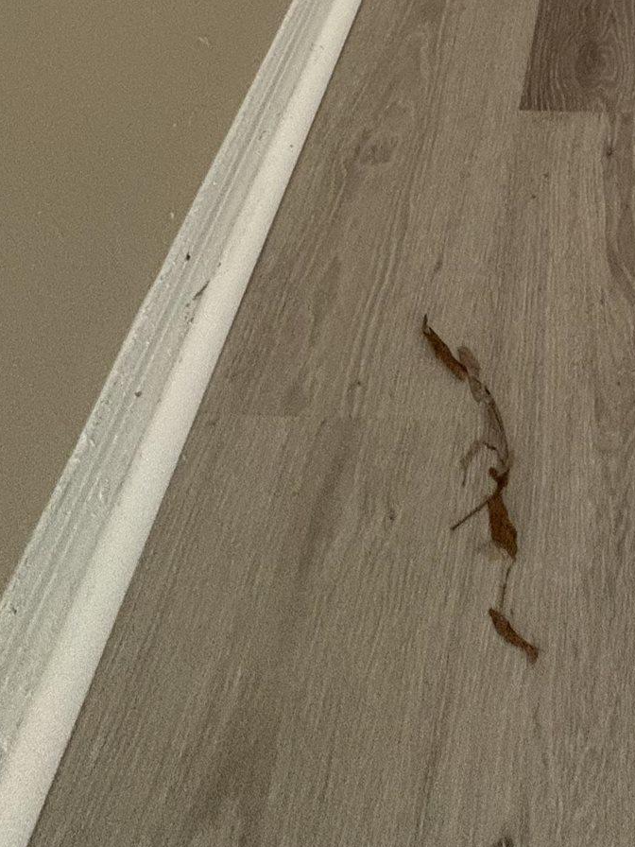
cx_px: 646
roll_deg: +1.2
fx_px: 881
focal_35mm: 36
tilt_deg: -31.2
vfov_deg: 36.1
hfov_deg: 35.5
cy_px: -231
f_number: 2.2
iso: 500
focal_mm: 2.22
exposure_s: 1/60
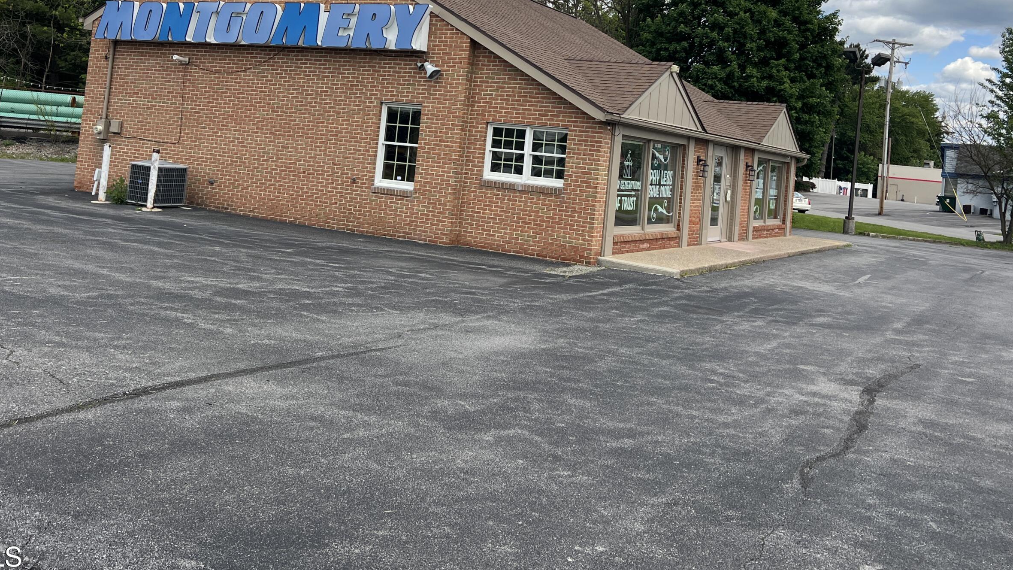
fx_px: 967
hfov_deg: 55.3
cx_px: 526
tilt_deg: +3.2
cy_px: 118
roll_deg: -5.1
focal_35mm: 36
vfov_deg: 32.0
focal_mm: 5.7
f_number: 1.5
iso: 50
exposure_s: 1/3831
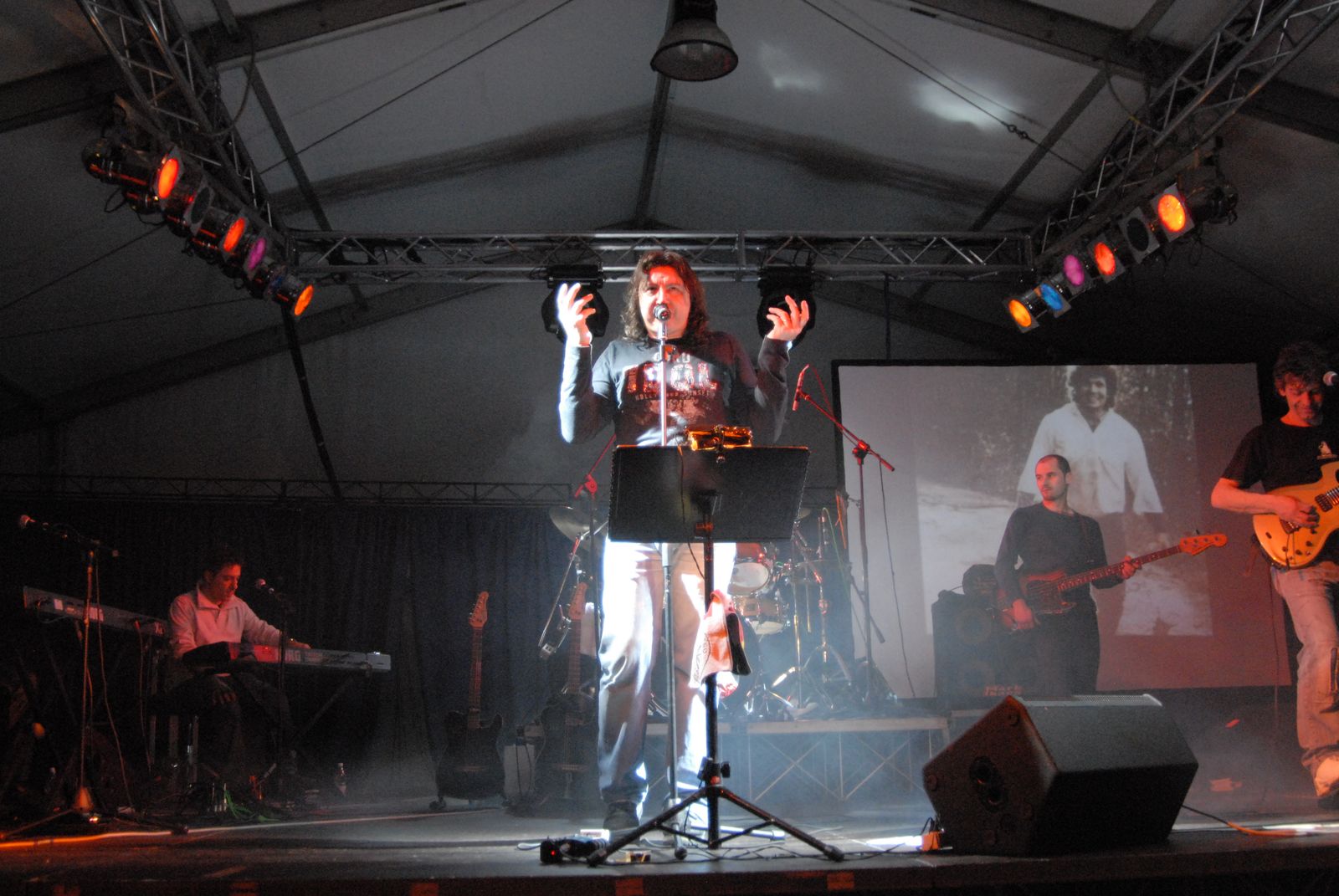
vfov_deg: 37.0
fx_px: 1341
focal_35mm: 36
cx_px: 670
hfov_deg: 53.1
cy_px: 448
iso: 1600
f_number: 3.5
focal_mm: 24
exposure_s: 1/50
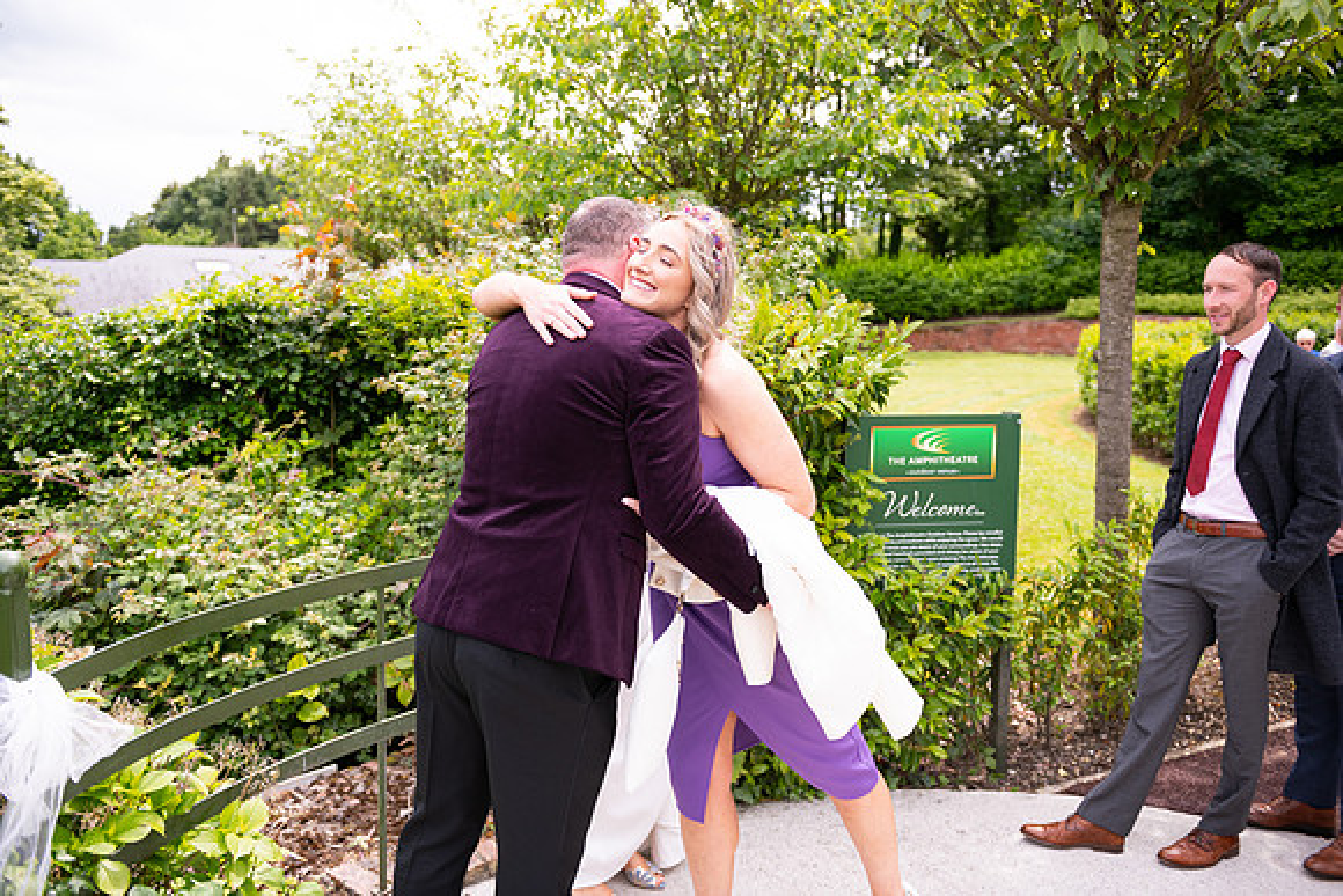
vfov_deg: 45.0
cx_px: 672
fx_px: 1082
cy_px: 448
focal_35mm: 29
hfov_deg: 63.6
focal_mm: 29
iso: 250
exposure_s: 1/1600
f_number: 3.5
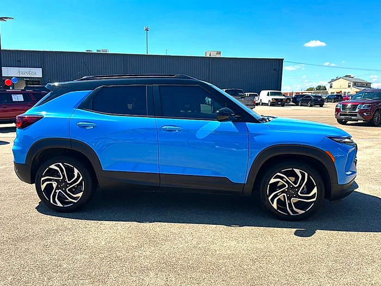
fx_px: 275
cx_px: 190
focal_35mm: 25
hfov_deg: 69.4
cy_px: 143
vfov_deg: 54.9
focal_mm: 6.86
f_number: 1.78
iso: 80
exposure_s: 1/3497
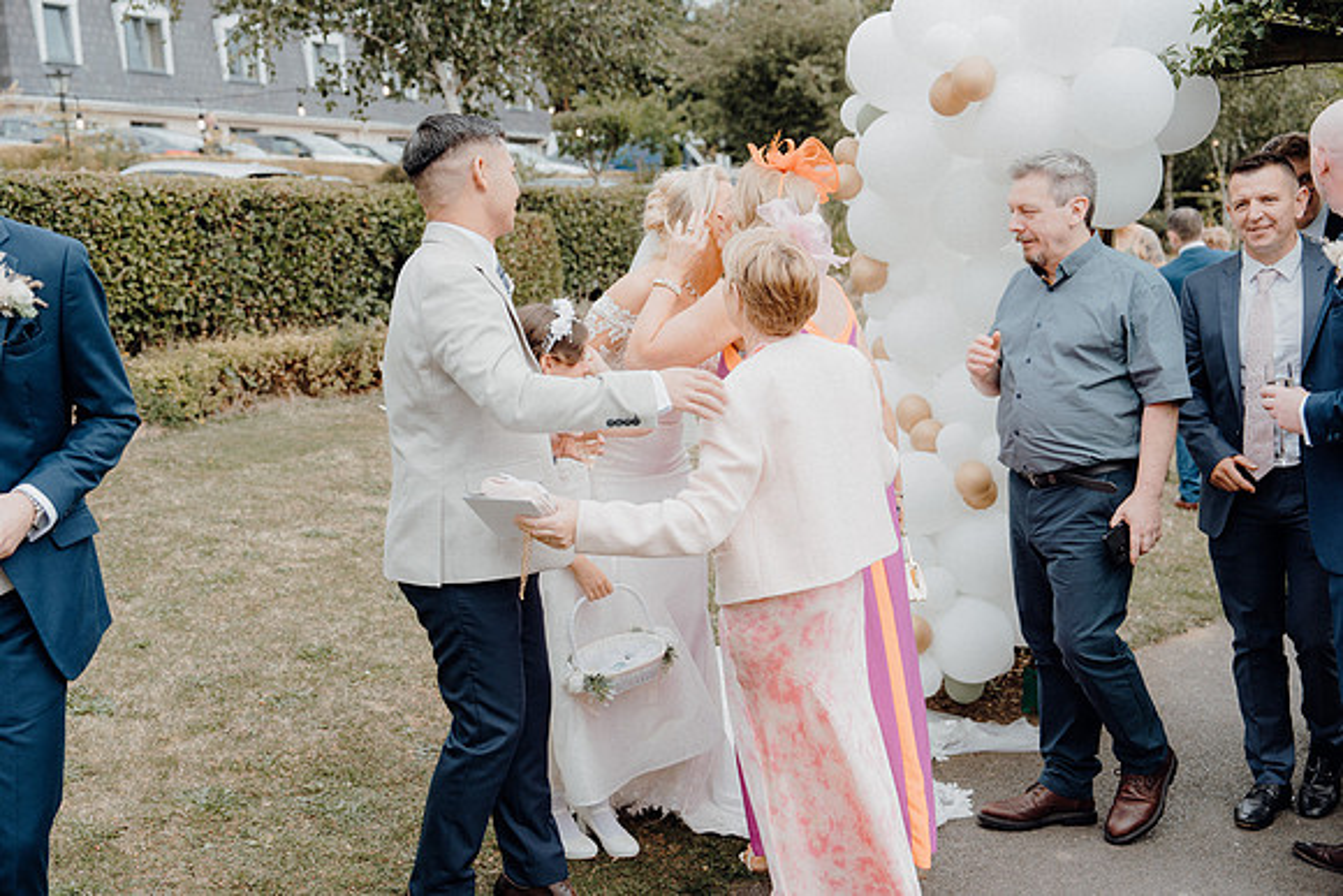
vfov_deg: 31.9
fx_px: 1567
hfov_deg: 46.4
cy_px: 448
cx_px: 672
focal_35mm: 42
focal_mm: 42
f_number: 3.5
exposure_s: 1/500
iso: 125
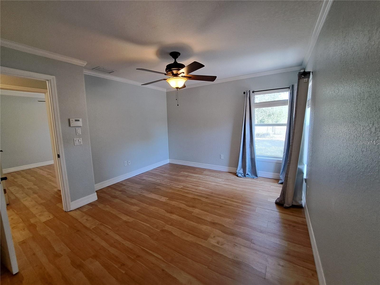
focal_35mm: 13
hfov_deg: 106.2
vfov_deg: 89.9
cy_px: 142
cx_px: 190
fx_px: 143
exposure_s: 1/40
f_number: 2.2
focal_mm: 1.74
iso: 80
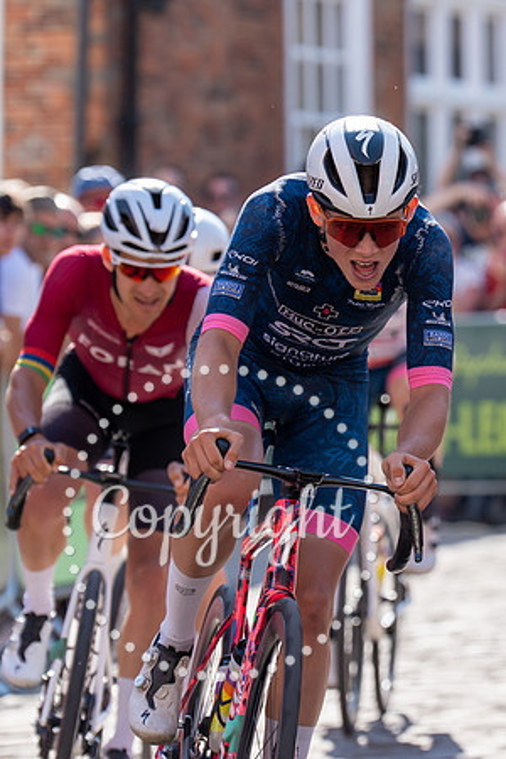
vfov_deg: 6.0
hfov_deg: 4.0
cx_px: 413
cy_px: 381
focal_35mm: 341
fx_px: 7183
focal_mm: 157
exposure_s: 1/1000
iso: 160
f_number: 3.5
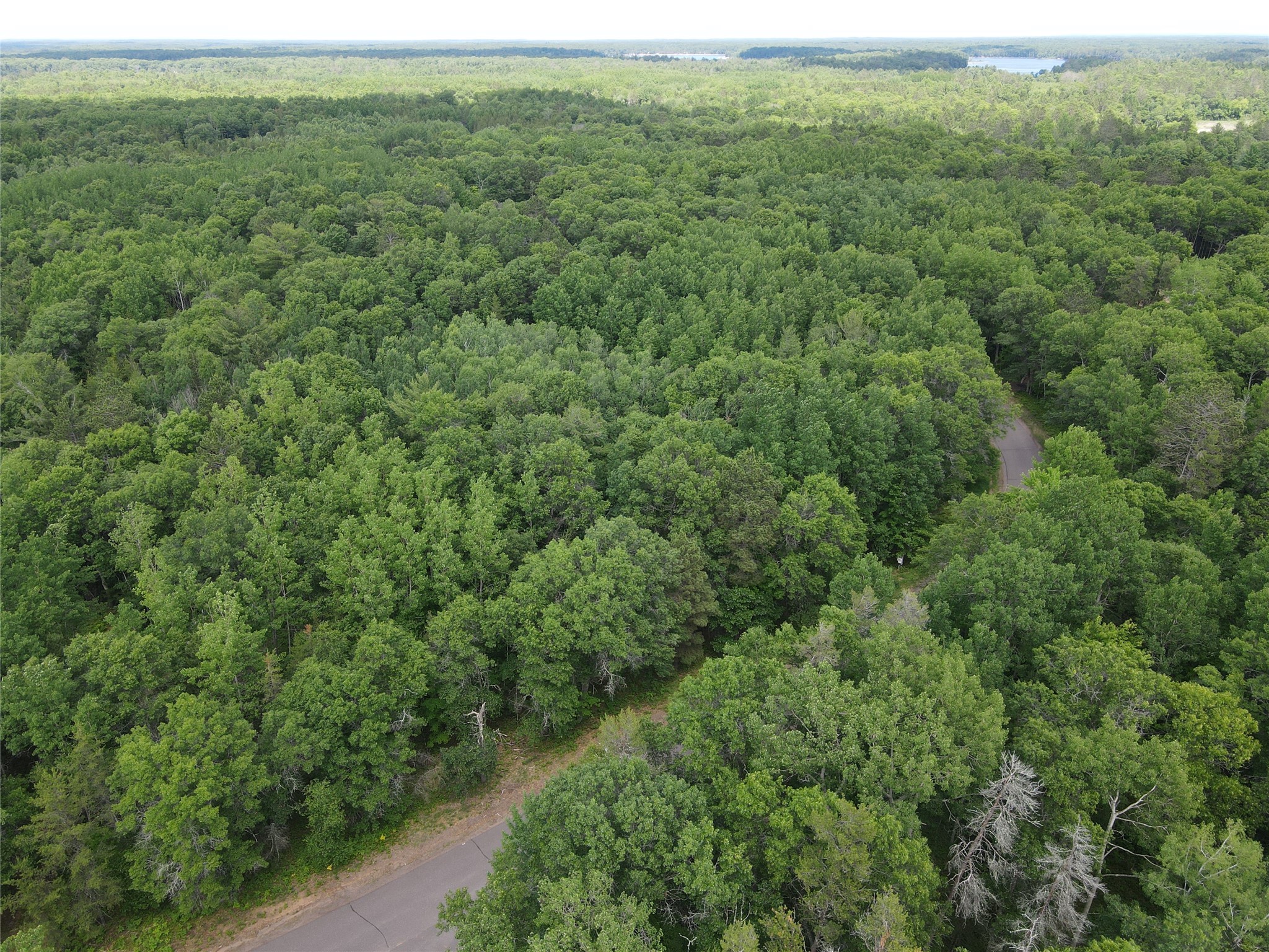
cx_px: 634
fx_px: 880
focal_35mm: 24
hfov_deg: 71.6
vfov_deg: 56.8
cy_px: 476
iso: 100
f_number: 2.8
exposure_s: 1/160
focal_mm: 4.5
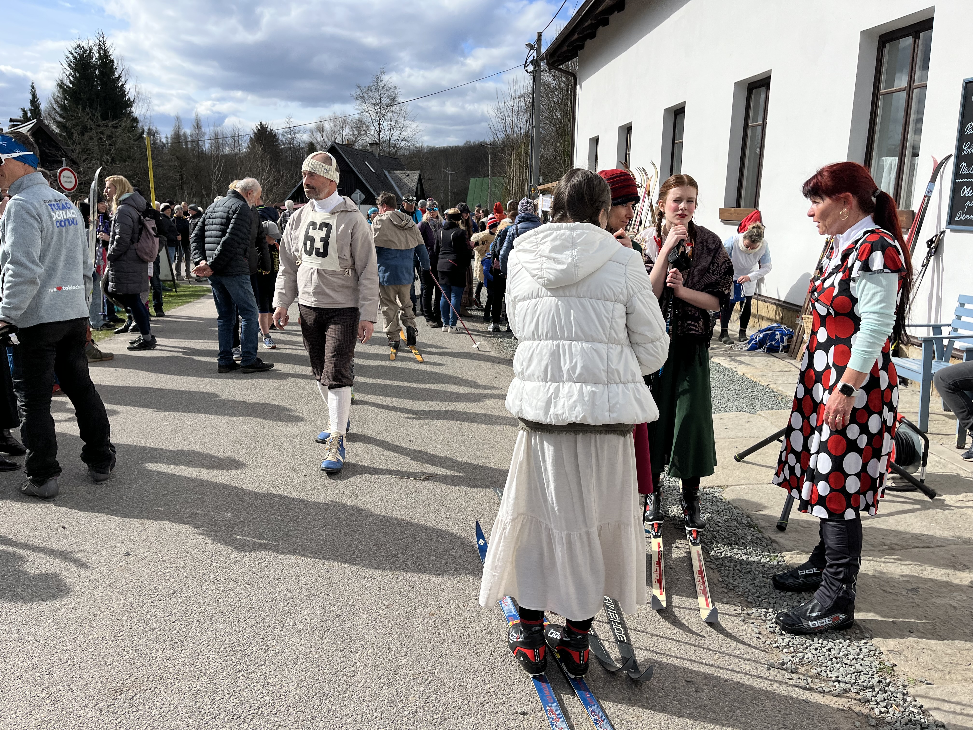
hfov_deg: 67.3
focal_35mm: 26
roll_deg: -1.2
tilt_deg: -9.7
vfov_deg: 53.1
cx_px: 486
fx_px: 731
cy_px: 365
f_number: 1.6
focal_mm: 5.1
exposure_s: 1/5319
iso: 50
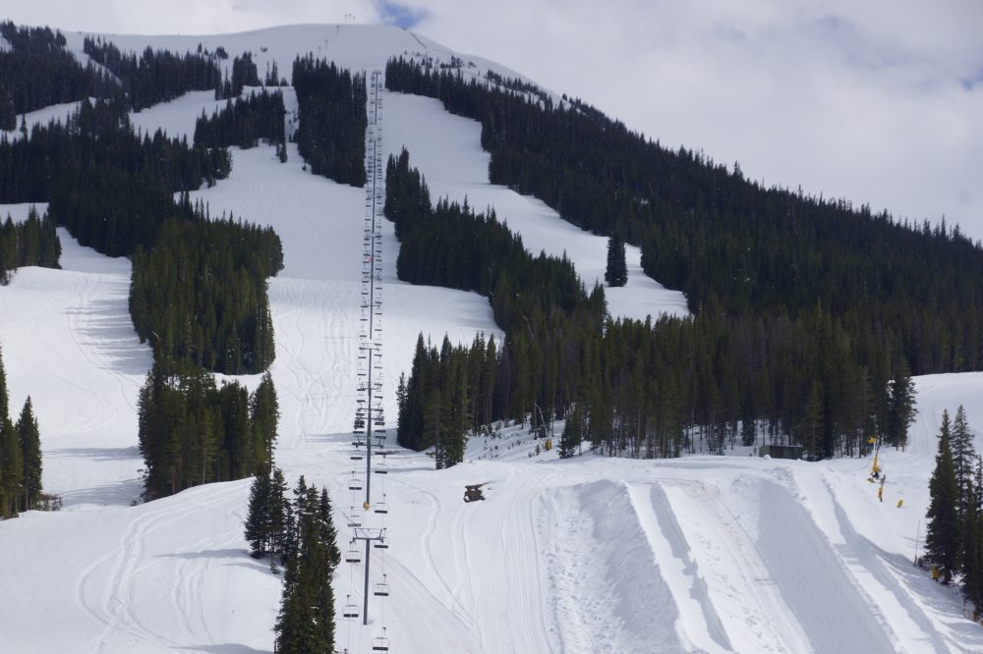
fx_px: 3071
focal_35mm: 112
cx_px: 492
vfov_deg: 12.2
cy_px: 327
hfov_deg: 18.2
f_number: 10
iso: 100
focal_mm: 75
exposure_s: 1/160
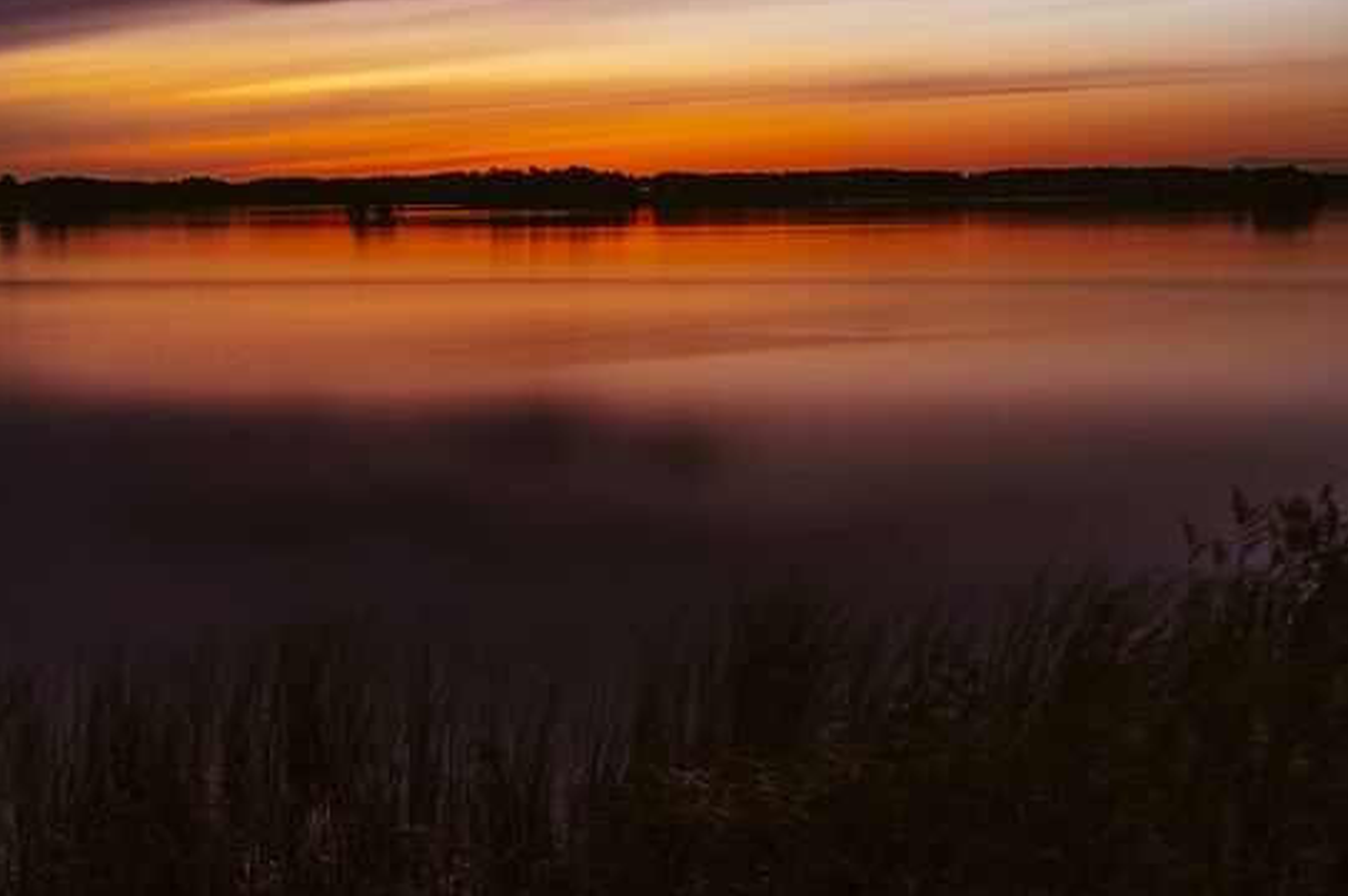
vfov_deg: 26.9
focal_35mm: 50
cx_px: 766
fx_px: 1870
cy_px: 368
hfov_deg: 39.6
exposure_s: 73
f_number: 18
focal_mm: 36
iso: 50
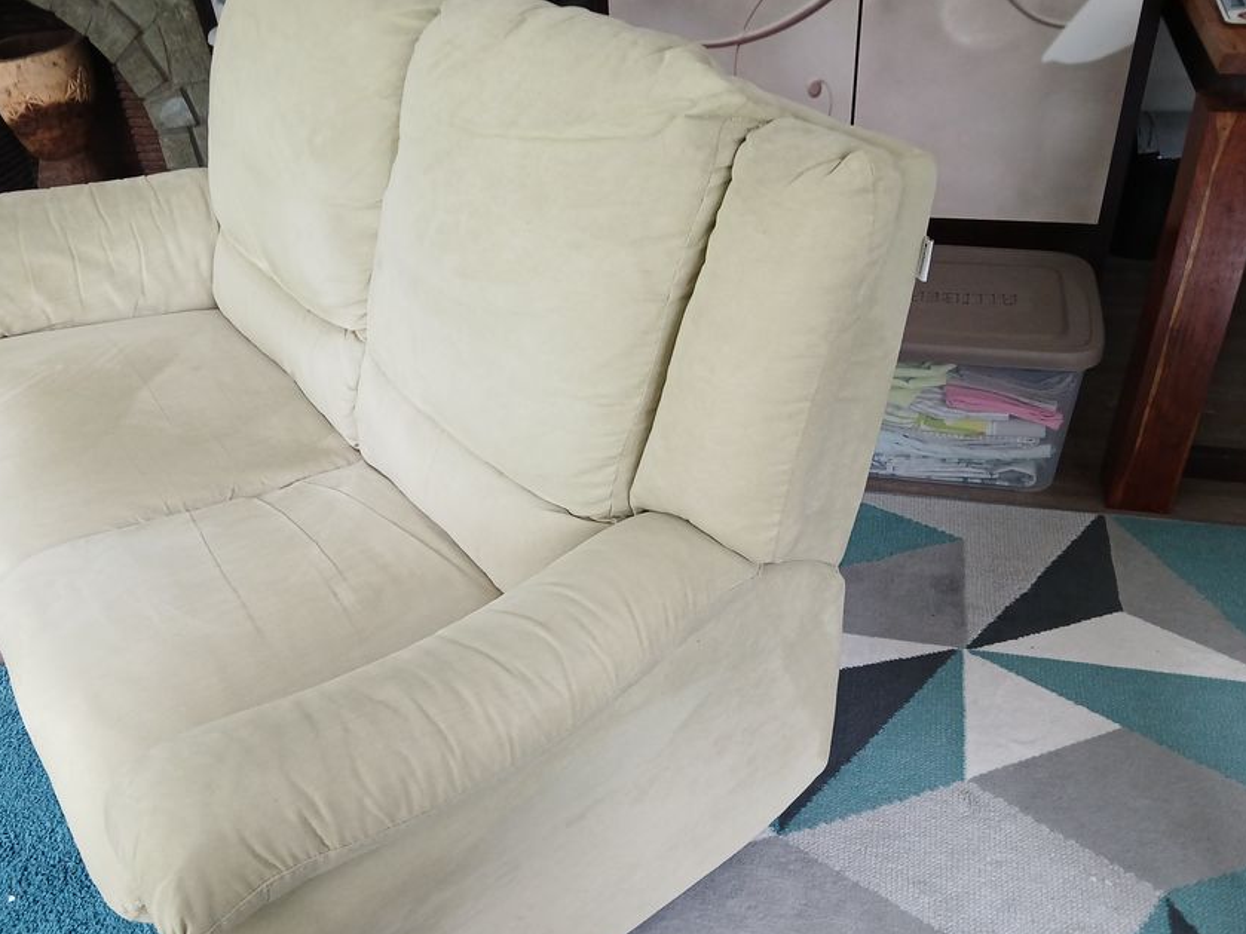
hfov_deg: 58.2
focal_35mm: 31
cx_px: 548
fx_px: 1116
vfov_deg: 45.4
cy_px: 506
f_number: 1.8
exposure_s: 1/50
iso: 160
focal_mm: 3.98
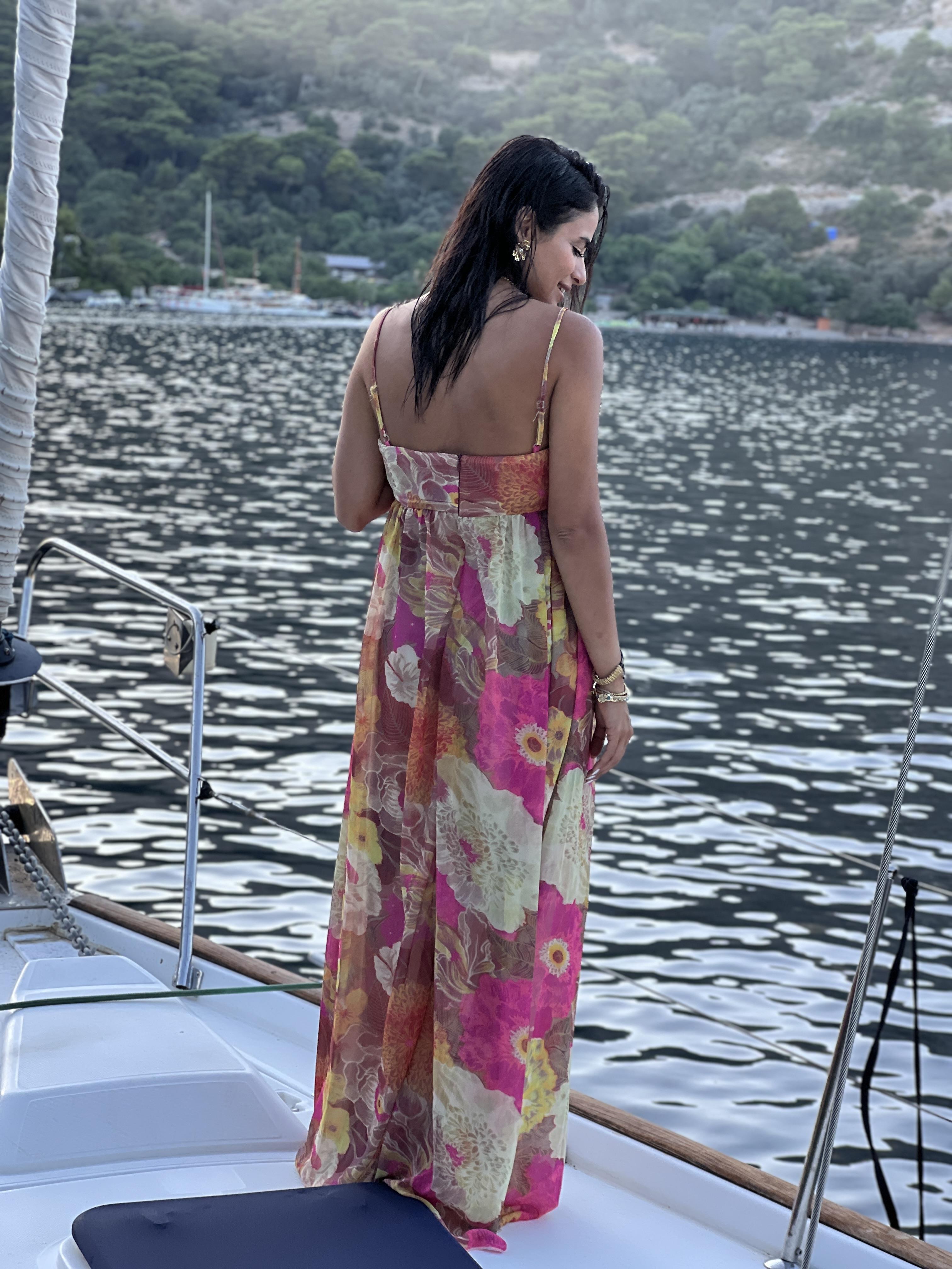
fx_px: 2824
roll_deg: -2.7
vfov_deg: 25.3
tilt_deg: -5.1
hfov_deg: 19.1
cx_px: 476
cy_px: 634
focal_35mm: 77
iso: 50
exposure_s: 1/121
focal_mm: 9
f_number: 2.8
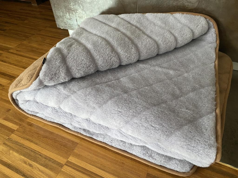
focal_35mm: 26
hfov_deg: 67.3
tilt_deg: -41.6
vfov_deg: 53.1
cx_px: 119
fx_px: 179
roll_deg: +3.7
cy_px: 89
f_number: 1.8
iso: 500
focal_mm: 4.25
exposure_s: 1/60
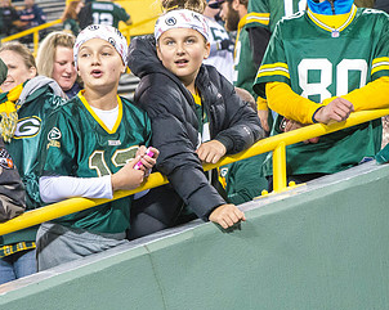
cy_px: 142
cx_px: 238
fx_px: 1863
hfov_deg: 11.9
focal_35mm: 162
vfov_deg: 9.5
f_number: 5
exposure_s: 1/500
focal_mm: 66
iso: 5000
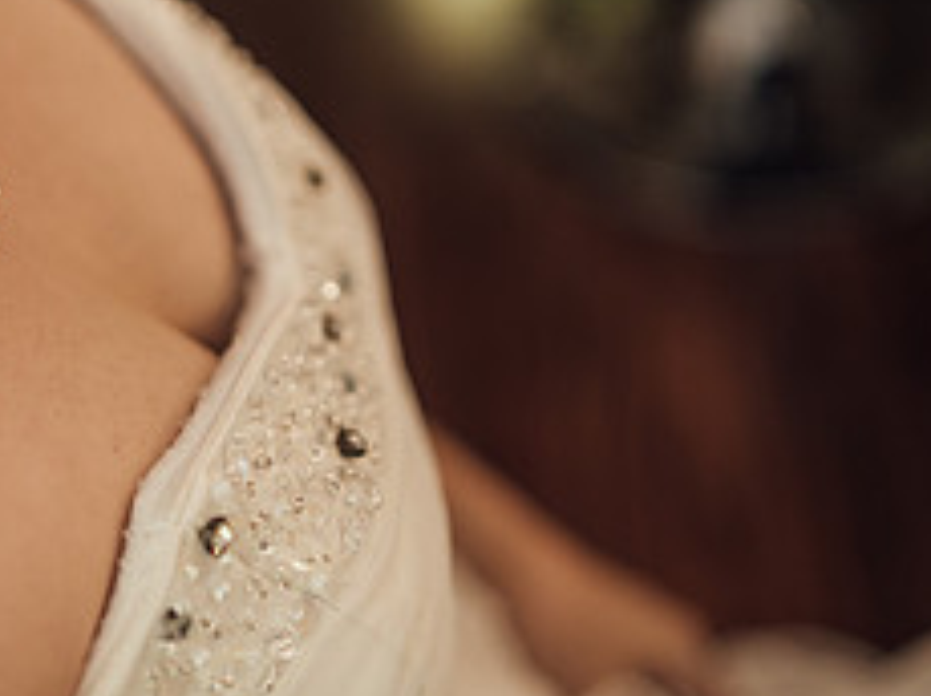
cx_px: 89
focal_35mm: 85
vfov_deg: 17.2
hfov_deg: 22.5
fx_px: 2284
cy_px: 140
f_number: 1.6
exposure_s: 1/250
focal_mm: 35
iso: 400
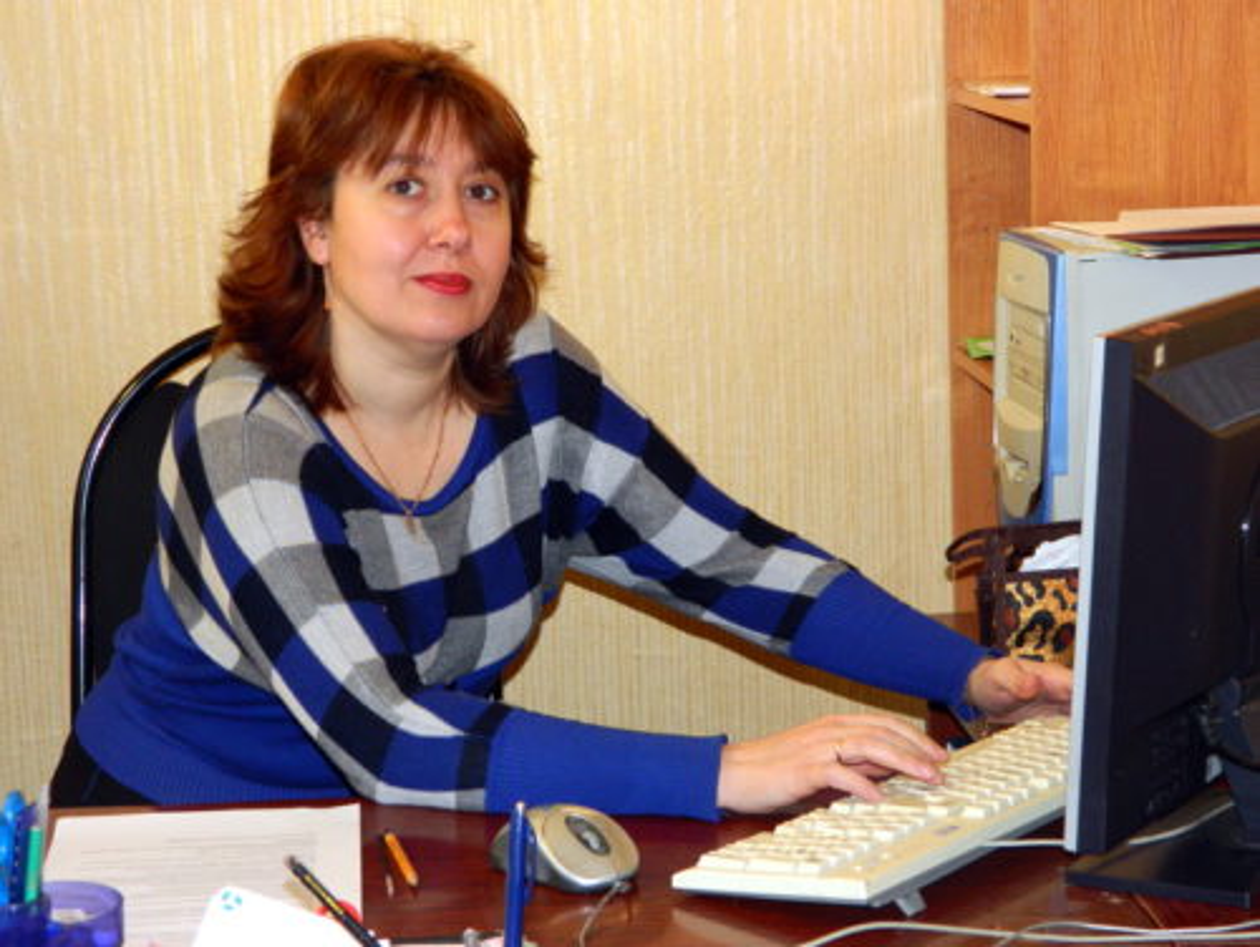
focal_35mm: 84
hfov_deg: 23.3
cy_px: 474
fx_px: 3060
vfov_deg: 17.6
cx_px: 630
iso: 200
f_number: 4.2
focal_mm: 15.1
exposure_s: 1/50
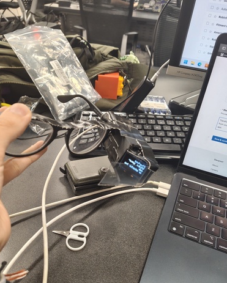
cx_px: 116
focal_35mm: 29
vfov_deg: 60.1
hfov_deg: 50.0
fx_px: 243
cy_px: 162
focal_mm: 5.56
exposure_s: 1/50
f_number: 1.88
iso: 238
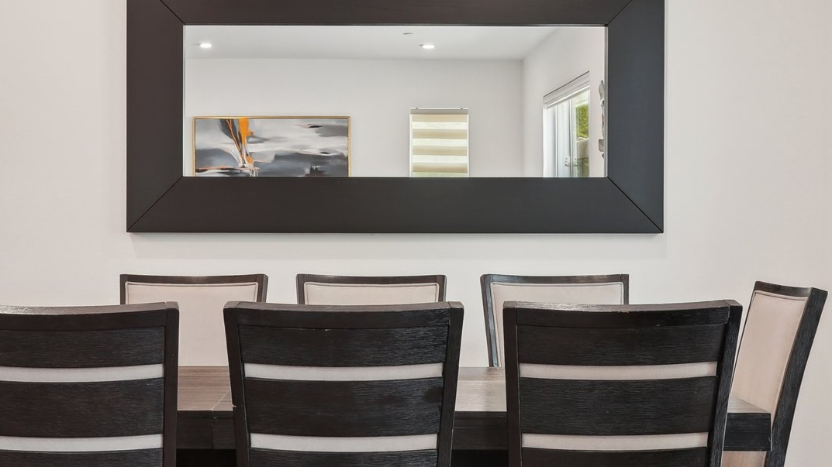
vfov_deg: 19.4
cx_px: 356
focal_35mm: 62
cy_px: 244
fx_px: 1367
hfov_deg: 33.8
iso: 400
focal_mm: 31
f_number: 8
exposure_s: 1/8
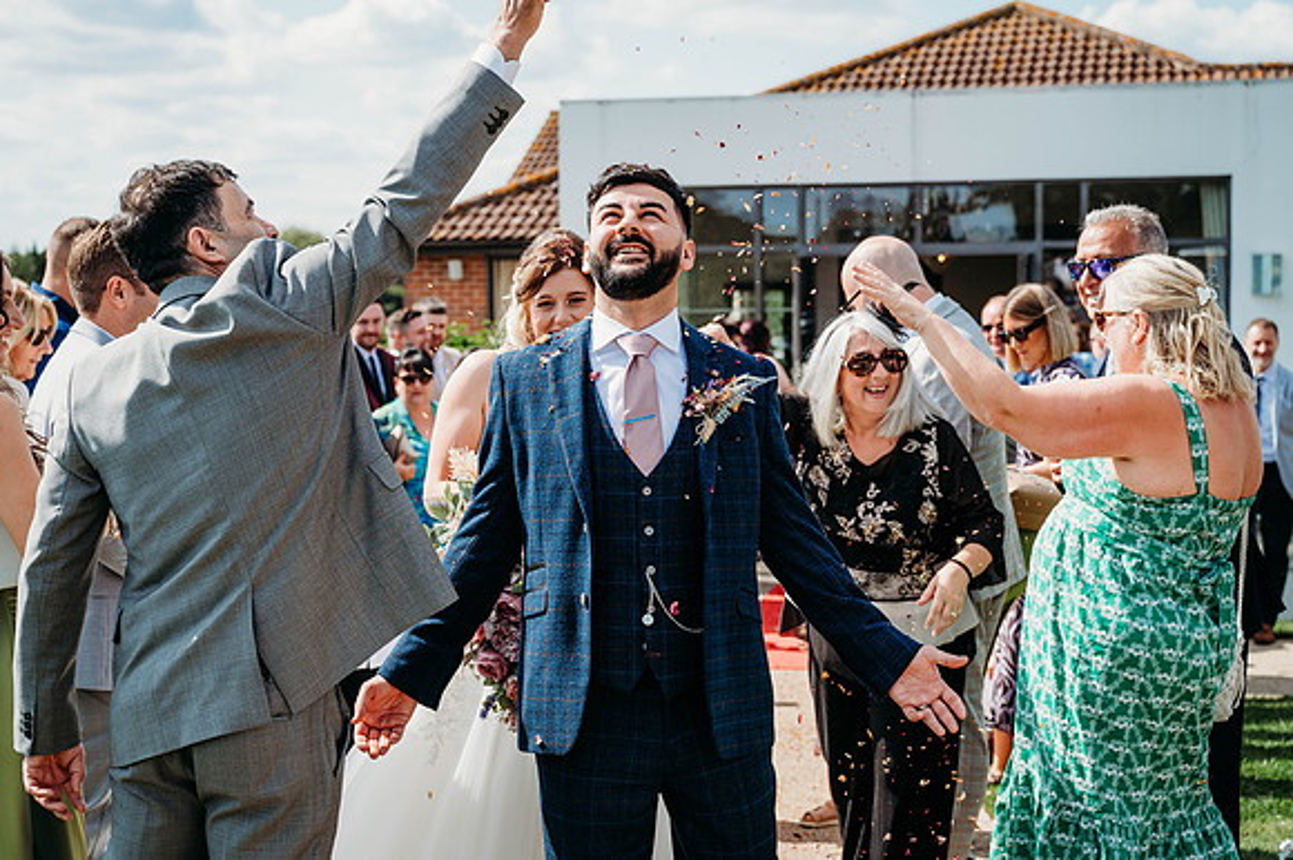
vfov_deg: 23.0
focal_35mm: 59
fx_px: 2118
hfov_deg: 34.0
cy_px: 430
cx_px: 646
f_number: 5
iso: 140
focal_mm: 59
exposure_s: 1/800
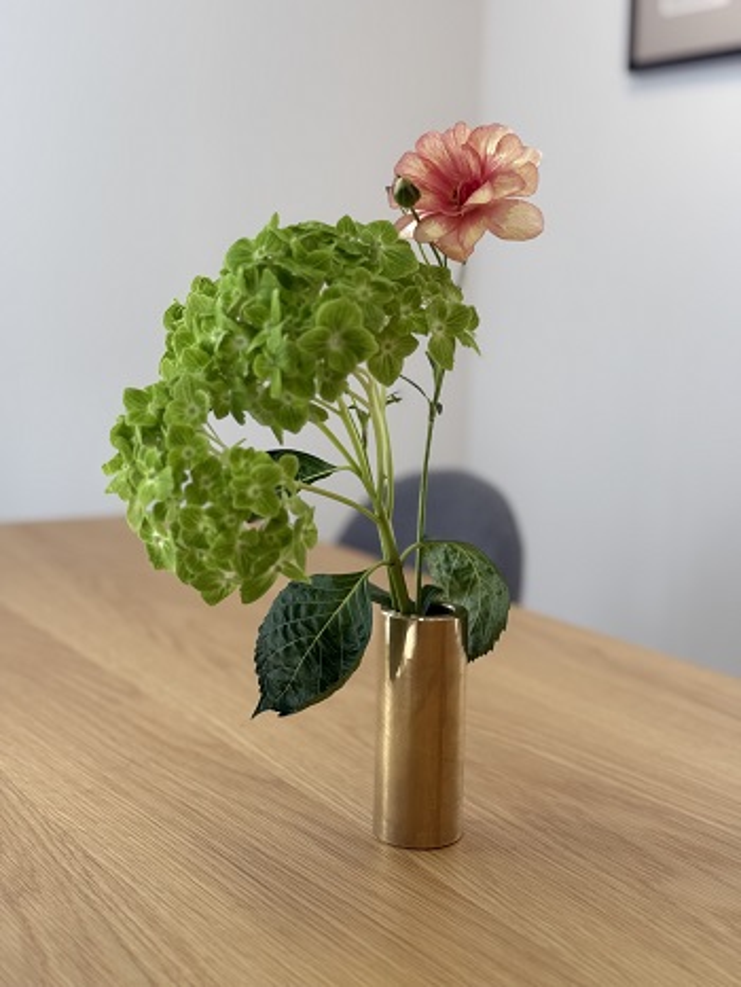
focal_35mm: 48
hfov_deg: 30.3
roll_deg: -2.2
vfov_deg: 39.6
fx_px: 1369
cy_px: 494
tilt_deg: -8.3
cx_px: 370
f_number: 1.78
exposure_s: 1/336
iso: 100
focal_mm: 6.76
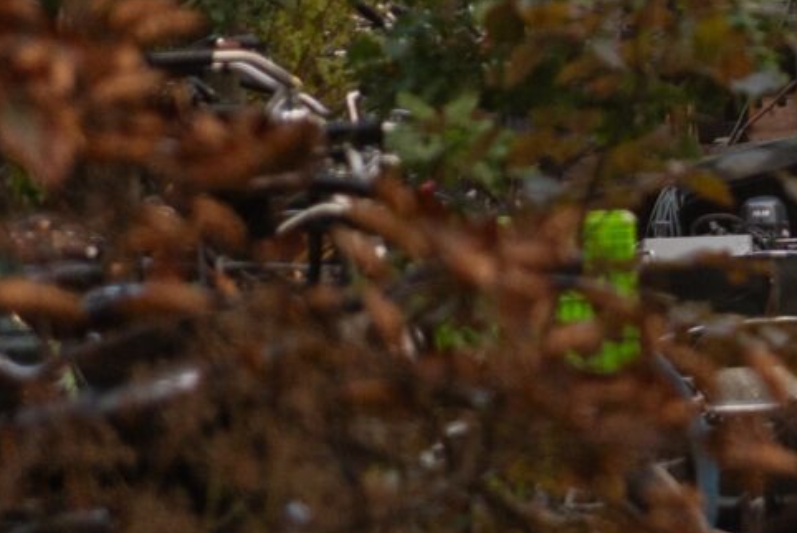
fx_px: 8816
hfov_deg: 5.0
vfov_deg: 3.5
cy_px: -103
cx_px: 1794
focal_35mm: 398
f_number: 2.8
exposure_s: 1/200
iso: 125
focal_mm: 50
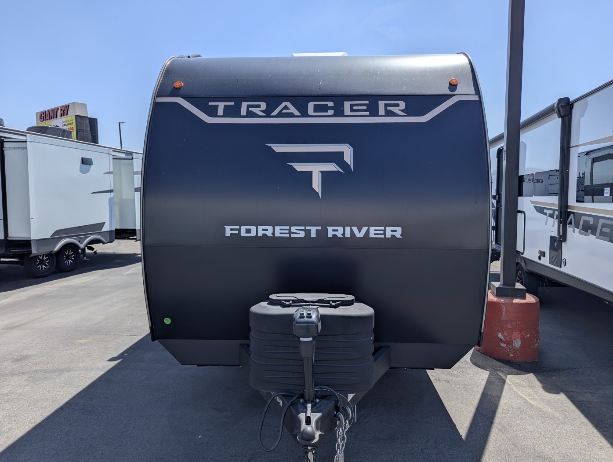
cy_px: 231
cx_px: 306
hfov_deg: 71.5
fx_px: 426
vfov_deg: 56.9
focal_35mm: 24
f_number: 1.85
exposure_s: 1/2976
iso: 46
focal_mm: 6.81
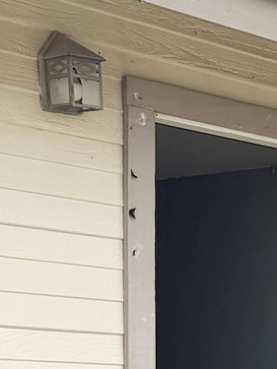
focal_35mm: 131
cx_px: 916
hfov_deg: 8.7
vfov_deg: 14.7
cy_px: 398
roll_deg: +1.3
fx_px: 1398
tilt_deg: +1.5
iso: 80
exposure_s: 1/3953
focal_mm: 6.76
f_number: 1.78
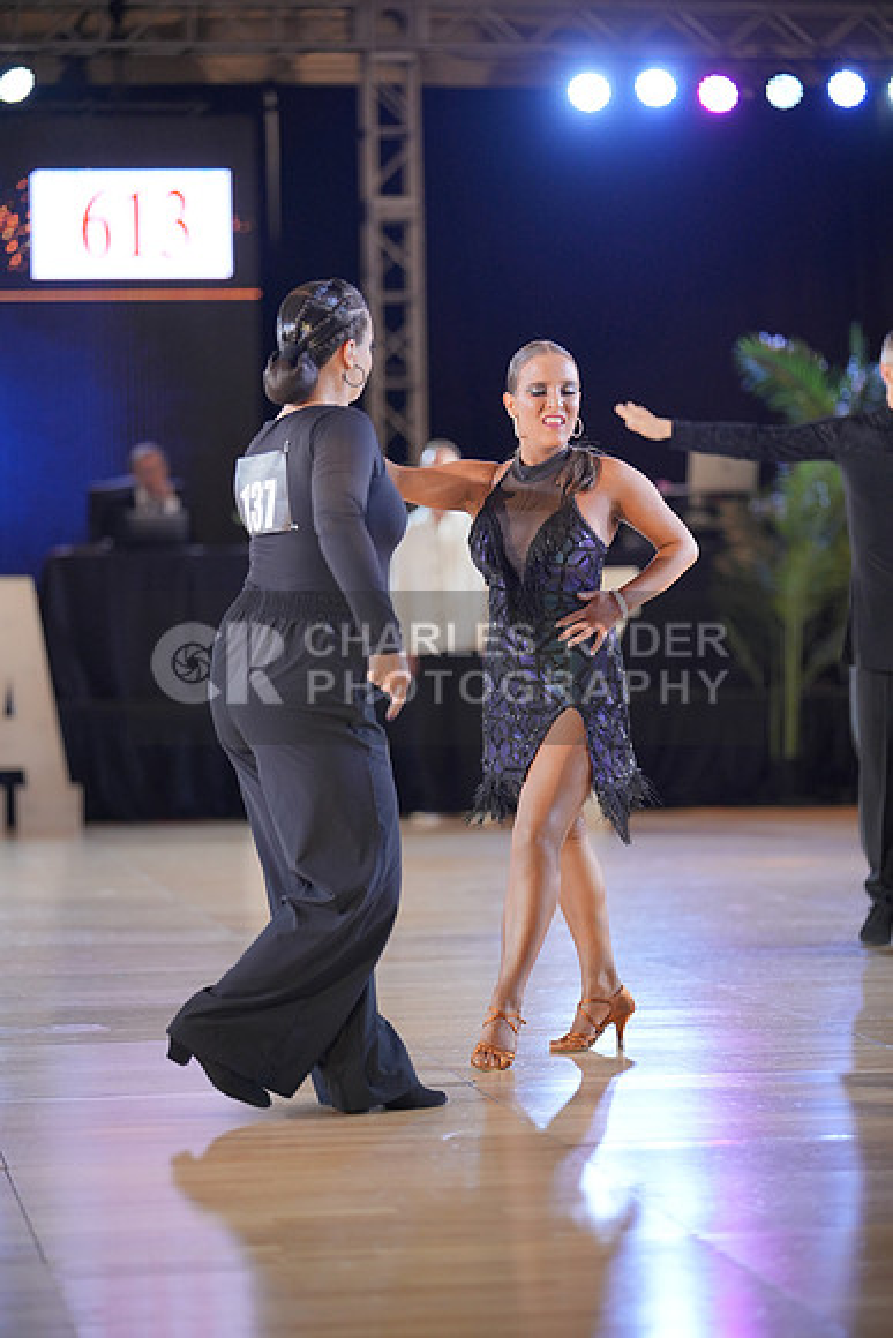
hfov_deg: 13.7
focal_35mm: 100
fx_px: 3718
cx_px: 446
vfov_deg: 20.4
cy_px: 669
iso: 1250
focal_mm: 100
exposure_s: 1/500
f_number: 2
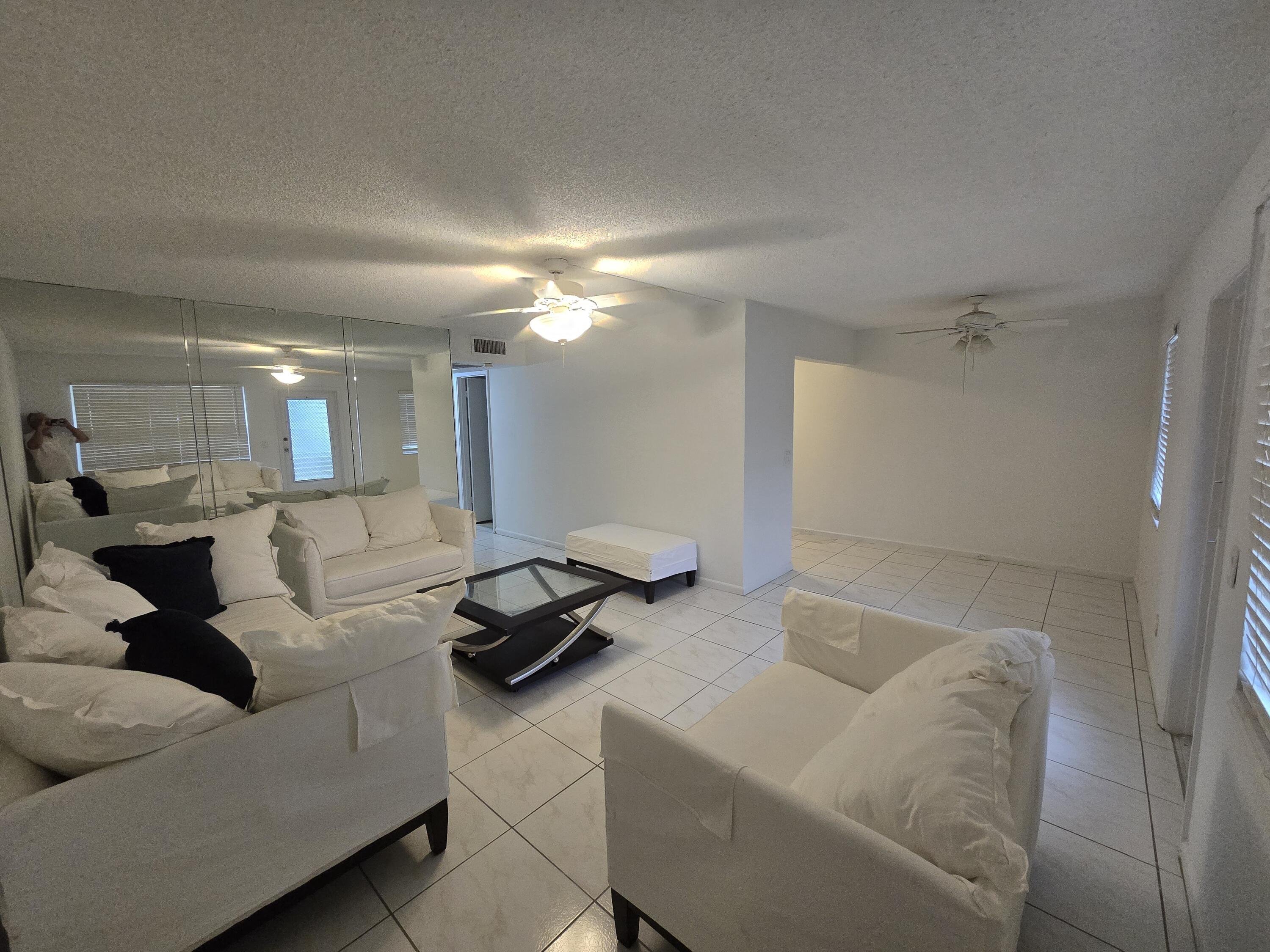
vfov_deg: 89.9
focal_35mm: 13
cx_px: 635
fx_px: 477
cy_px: 476
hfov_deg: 106.2
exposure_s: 1/100
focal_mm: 2.2
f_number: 2.2
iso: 500
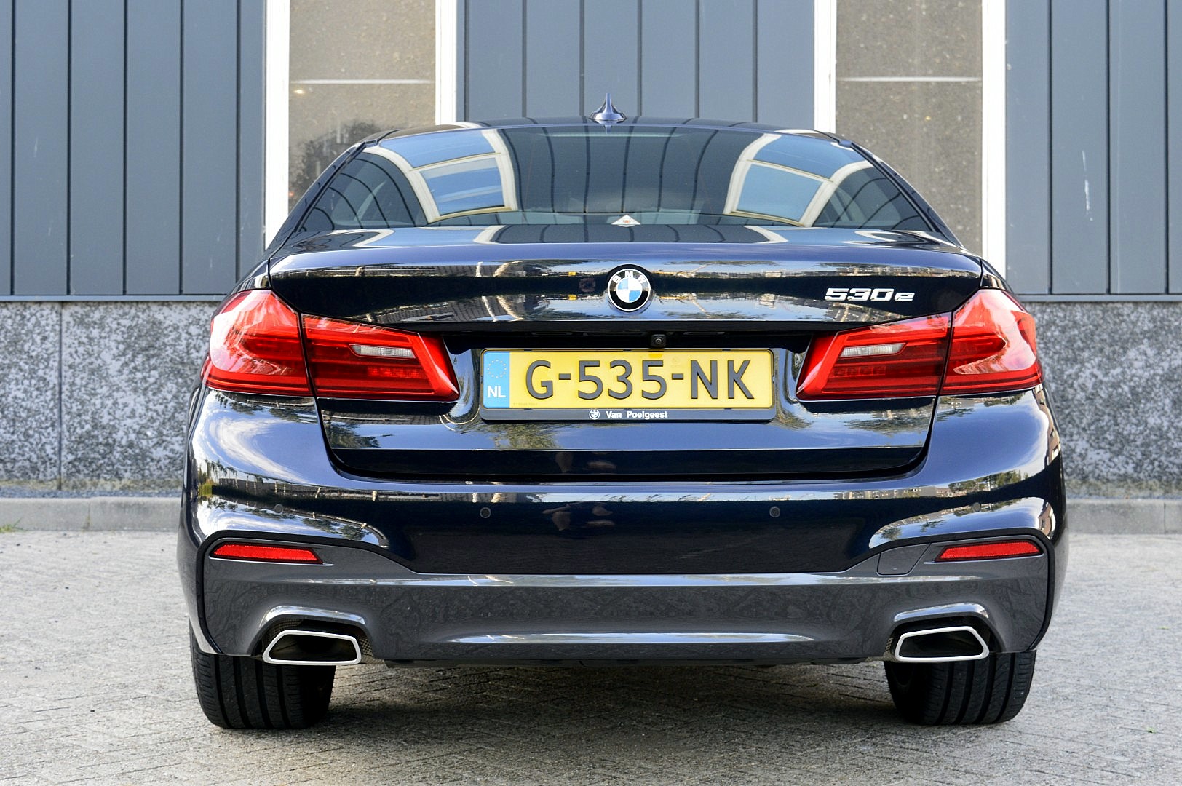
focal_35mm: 57
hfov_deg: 35.1
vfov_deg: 23.7
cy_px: 393
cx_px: 591
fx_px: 1870
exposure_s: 1/60
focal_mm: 38
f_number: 8
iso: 500
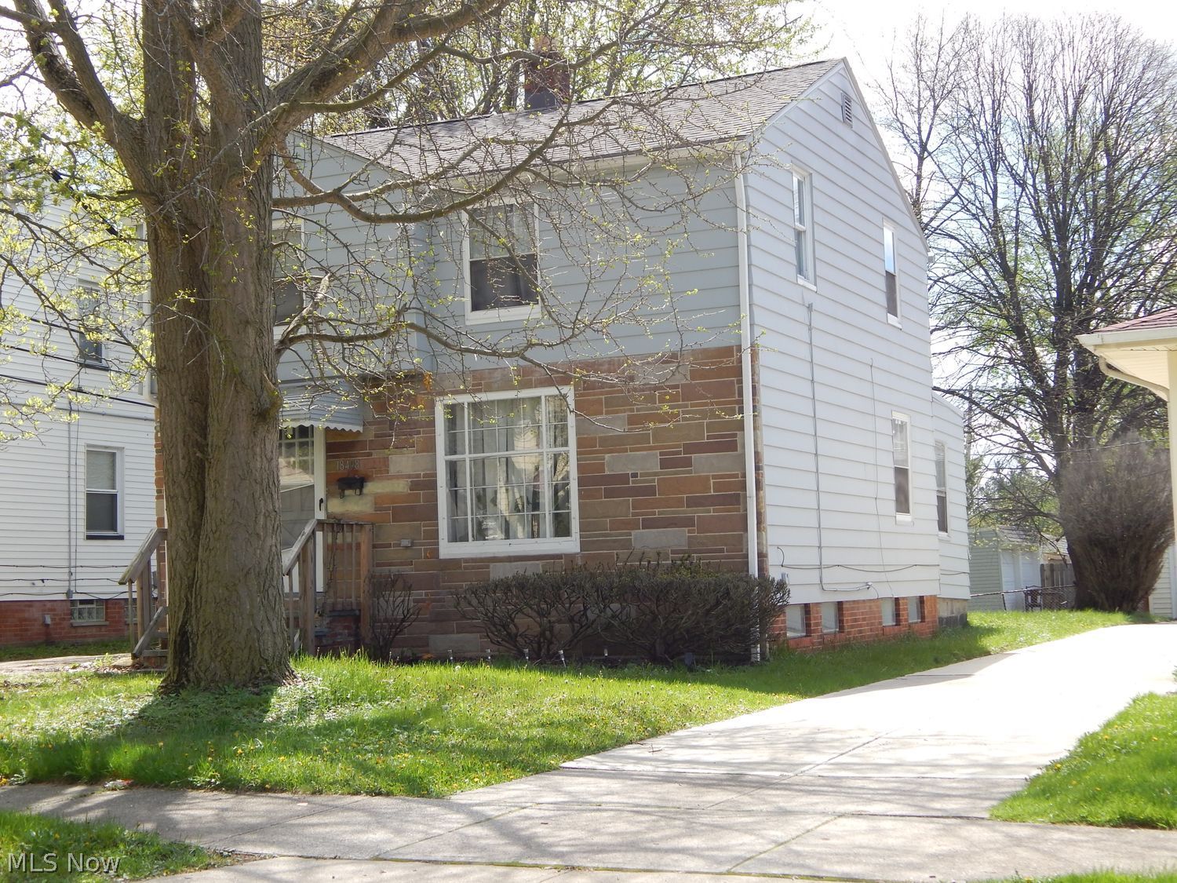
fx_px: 1870
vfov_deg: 26.6
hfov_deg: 34.9
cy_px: 442
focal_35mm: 55
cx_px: 588
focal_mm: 9.7
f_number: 3.8
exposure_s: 1/400
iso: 125
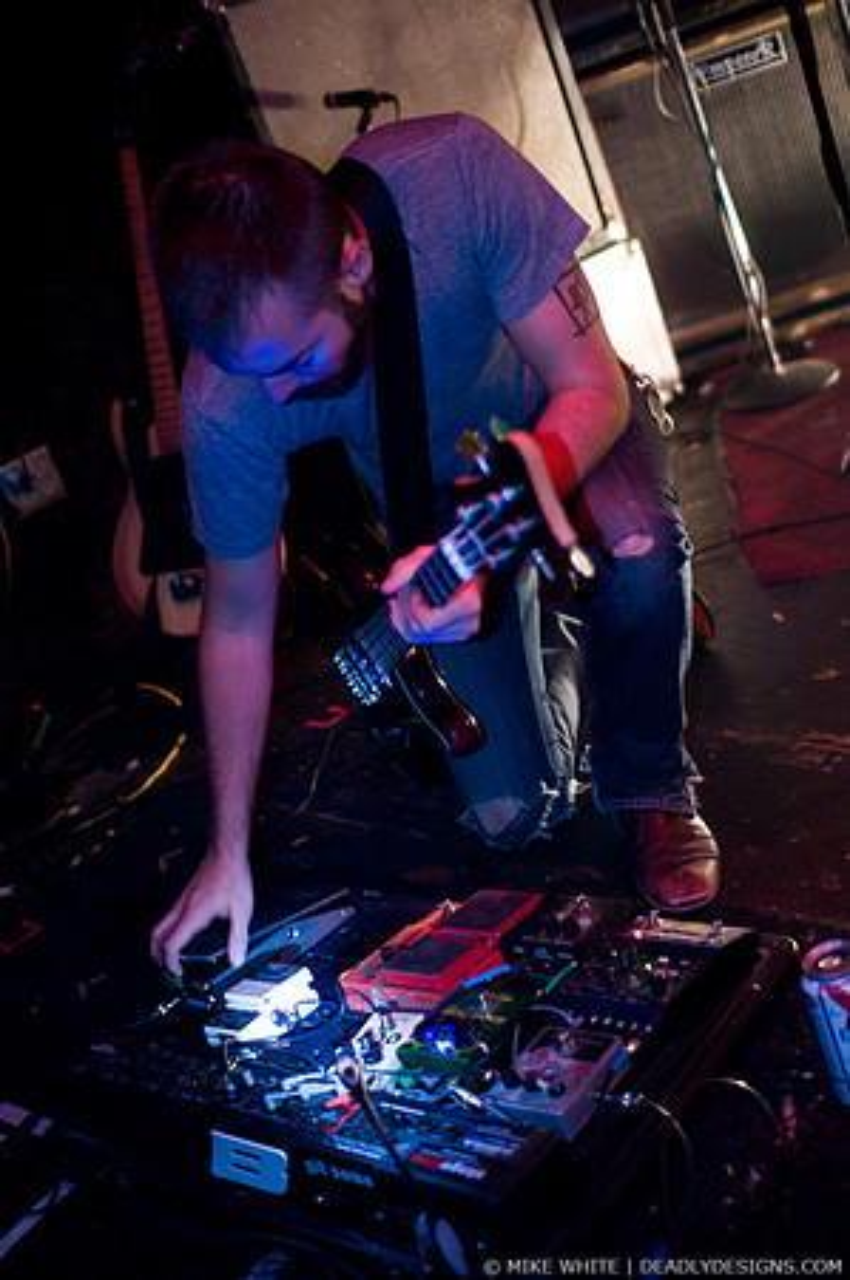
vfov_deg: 43.6
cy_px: 640
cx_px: 425
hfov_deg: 29.8
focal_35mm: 45
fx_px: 1597
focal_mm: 30
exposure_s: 1/25
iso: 1000
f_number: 1.4
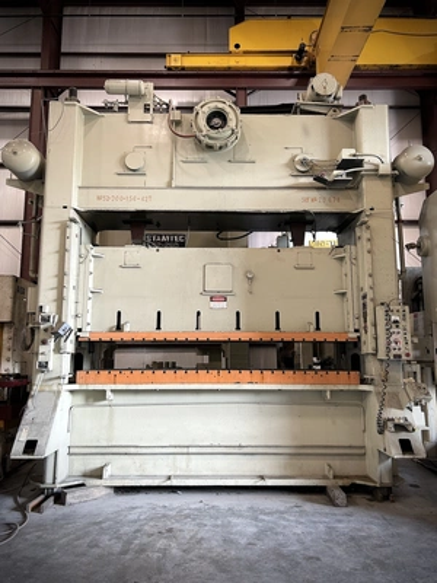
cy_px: 292
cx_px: 218
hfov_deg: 53.1
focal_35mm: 26
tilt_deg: +9.2
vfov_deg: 67.3
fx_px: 438
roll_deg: +1.5
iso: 160
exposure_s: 1/60
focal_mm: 5.7
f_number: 1.5
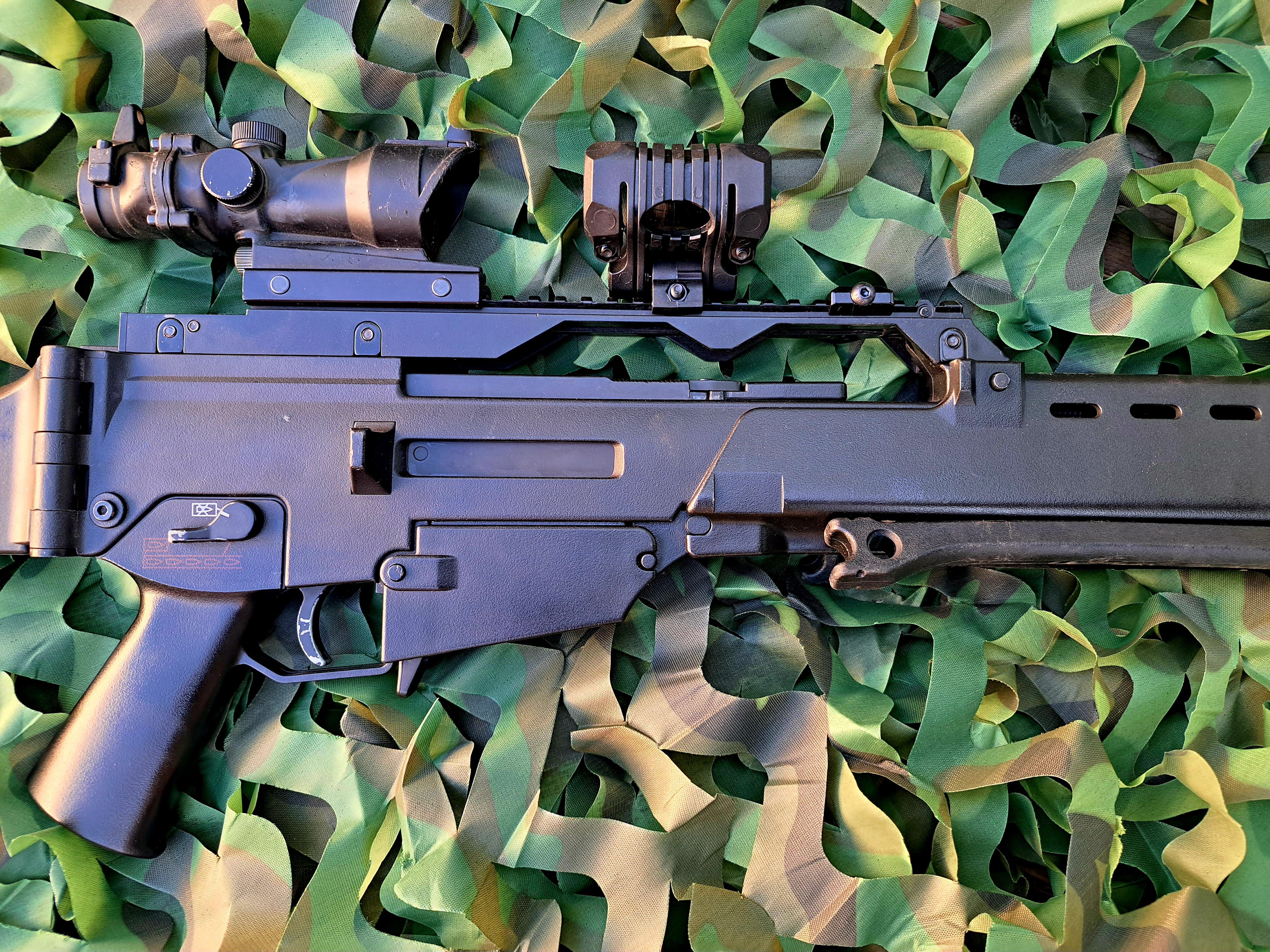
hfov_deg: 71.6
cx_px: 635
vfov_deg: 56.8
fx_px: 881
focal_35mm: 24
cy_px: 476
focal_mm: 5.23
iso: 100
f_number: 1.8
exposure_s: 1/50
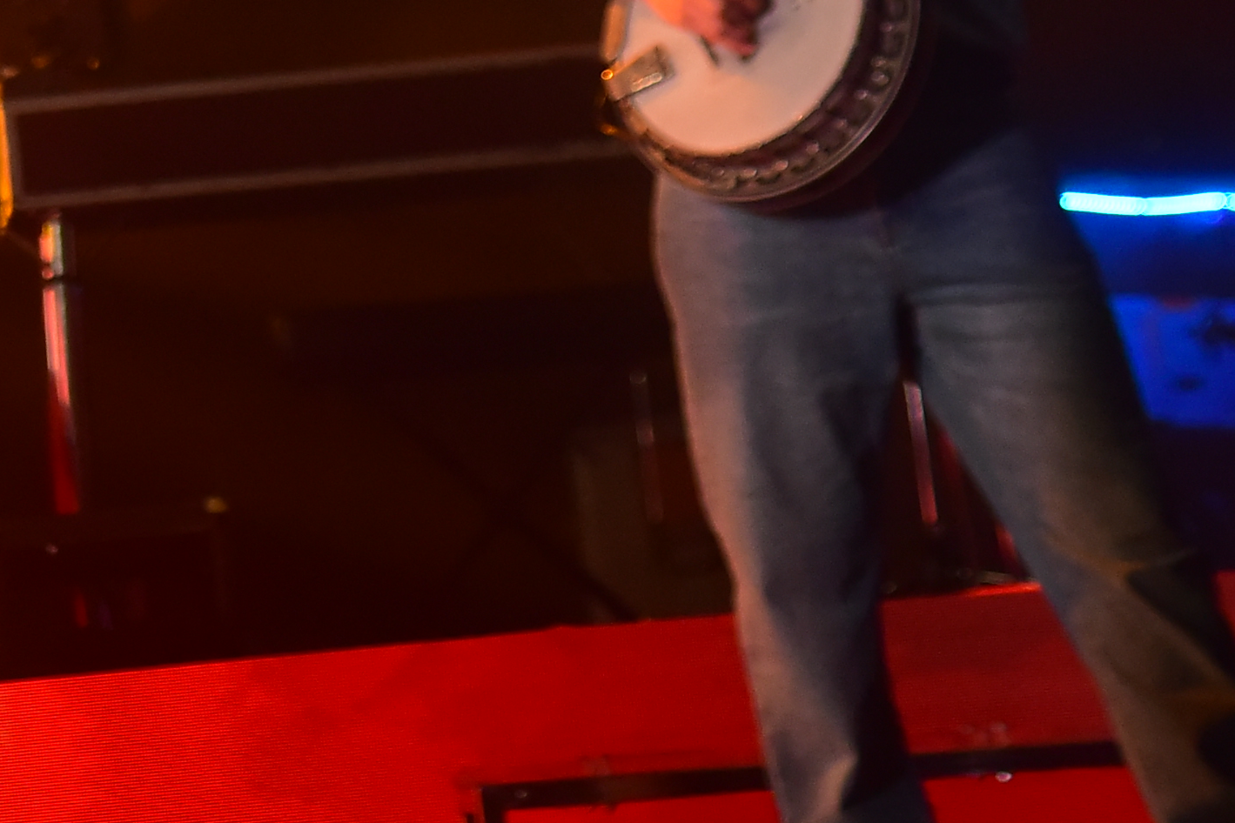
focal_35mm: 214
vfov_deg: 6.4
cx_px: -492
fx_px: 7341
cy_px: -299
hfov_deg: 9.4
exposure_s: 1/500
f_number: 4
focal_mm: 55
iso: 2500
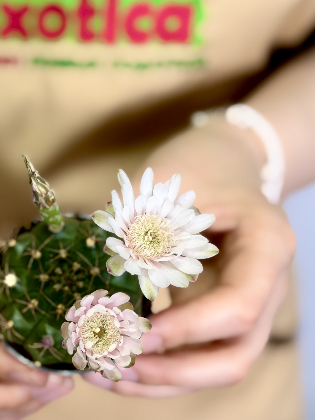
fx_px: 946
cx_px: 75
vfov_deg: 25.0
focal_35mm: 78
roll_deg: -0.3
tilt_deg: -32.6
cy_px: 236
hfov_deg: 18.8
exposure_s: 1/121
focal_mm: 6.76
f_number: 1.78
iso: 50
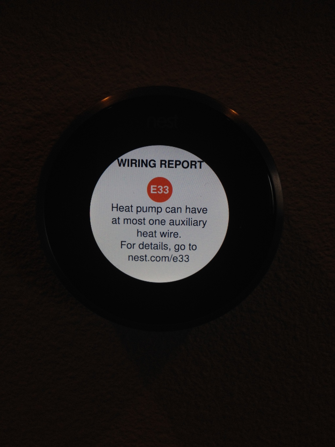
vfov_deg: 52.6
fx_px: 452
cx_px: 168
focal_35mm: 35
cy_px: 224
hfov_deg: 40.7
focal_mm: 4.28
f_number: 2.4
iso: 50
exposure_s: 1/120
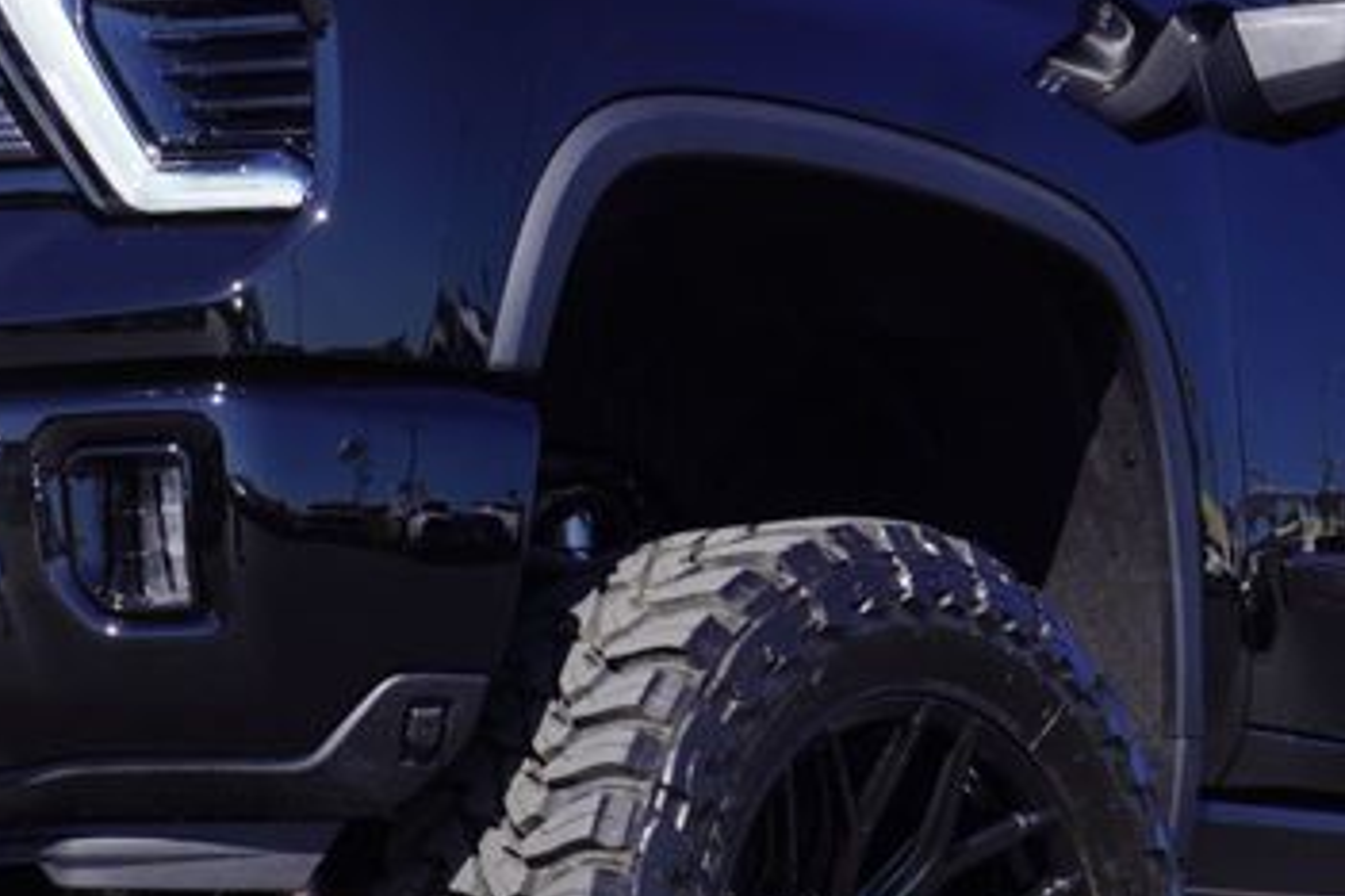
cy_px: 482
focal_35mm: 109
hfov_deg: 18.7
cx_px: 797
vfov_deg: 12.5
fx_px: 4089
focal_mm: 25
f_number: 9
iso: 100
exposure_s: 1/125
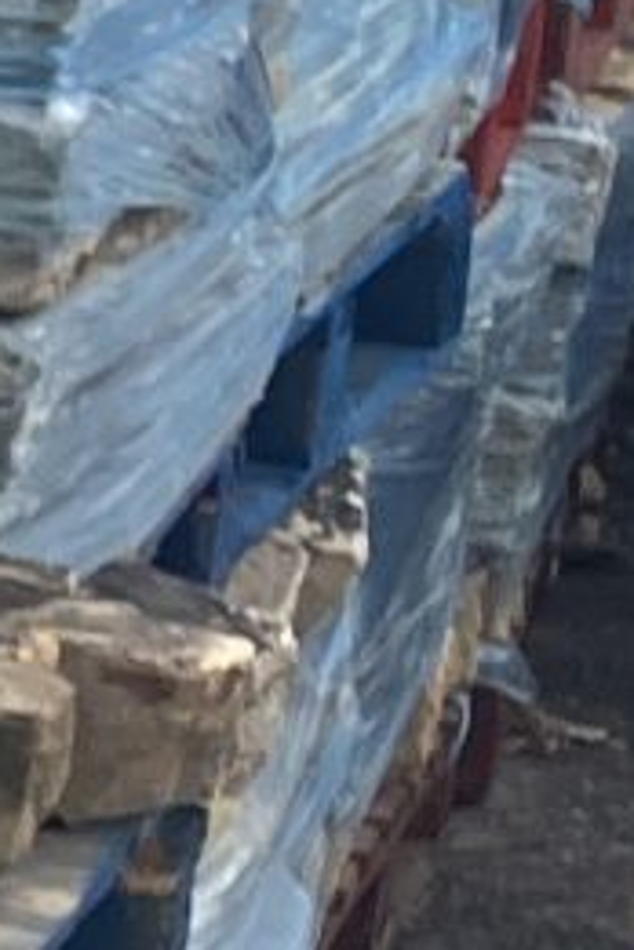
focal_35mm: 286
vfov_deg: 7.2
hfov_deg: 3.8
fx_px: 7555
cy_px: 313
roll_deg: +0.4
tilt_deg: -10.5
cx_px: -3458
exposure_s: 1/1312
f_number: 1.8
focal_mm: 3.99
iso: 32
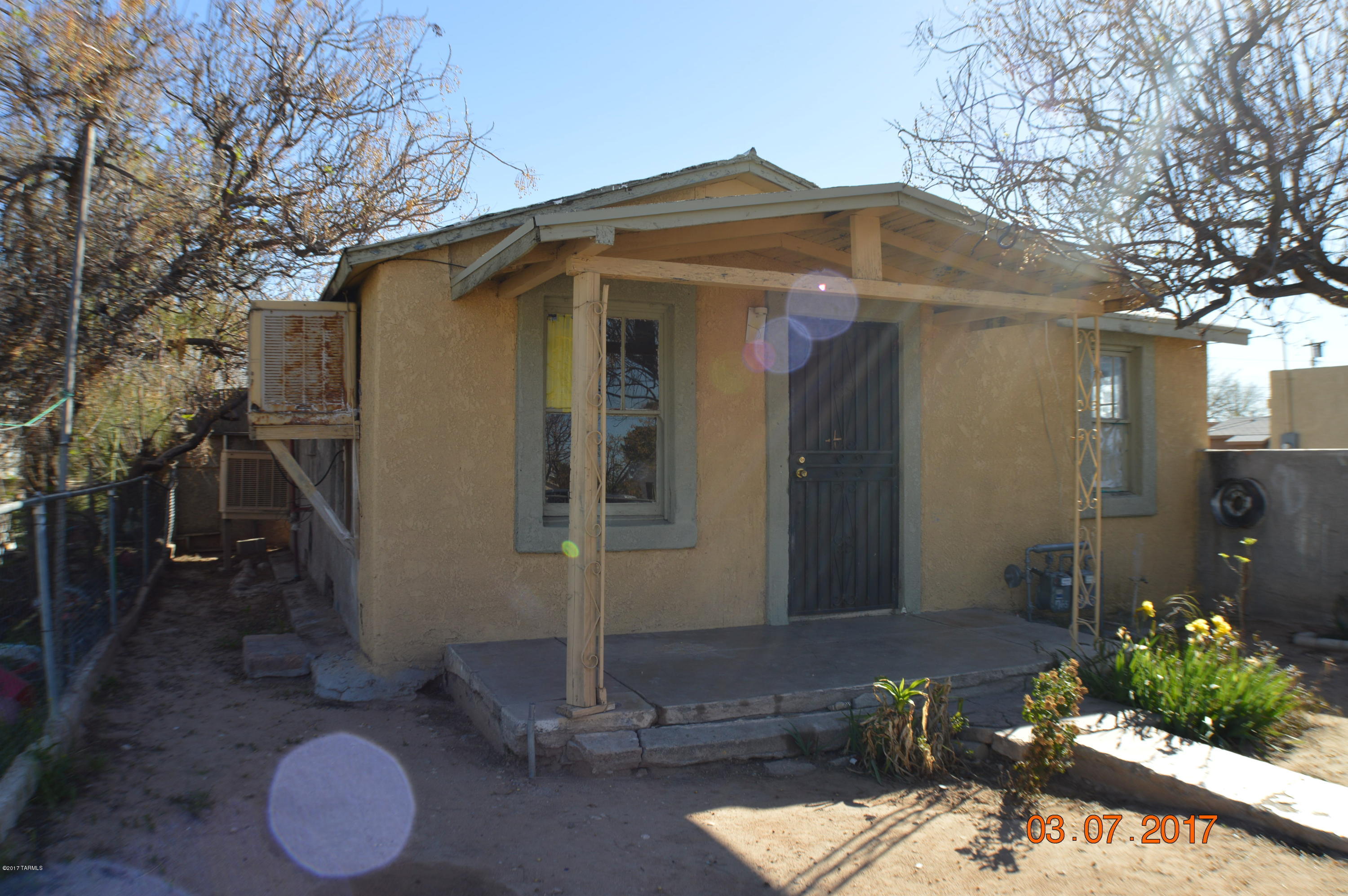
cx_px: 674
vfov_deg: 36.8
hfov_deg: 53.2
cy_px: 448
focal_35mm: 36
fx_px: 1347
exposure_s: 1/160
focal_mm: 24
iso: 100
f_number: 6.3
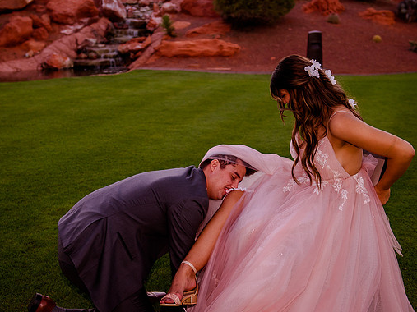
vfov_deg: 26.5
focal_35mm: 55
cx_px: 194
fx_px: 662
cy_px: 134
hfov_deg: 34.9
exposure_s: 1/320
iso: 640
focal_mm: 44
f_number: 3.2
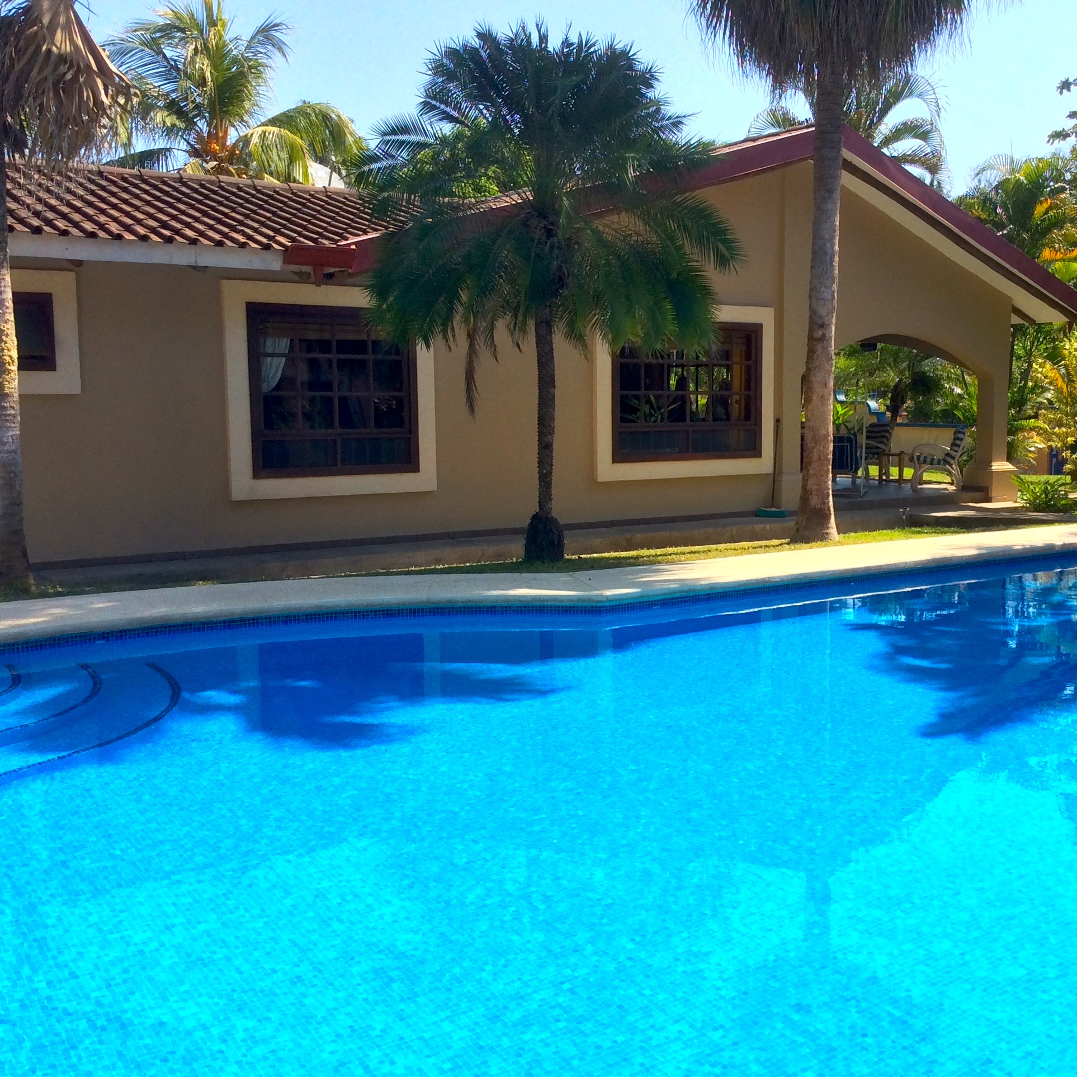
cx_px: 674
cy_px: 536
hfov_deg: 43.5
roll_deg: +1.7
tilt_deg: -6.8
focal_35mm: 38
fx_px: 1338
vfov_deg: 43.9
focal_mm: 3.3
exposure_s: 1/841
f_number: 2.4
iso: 32
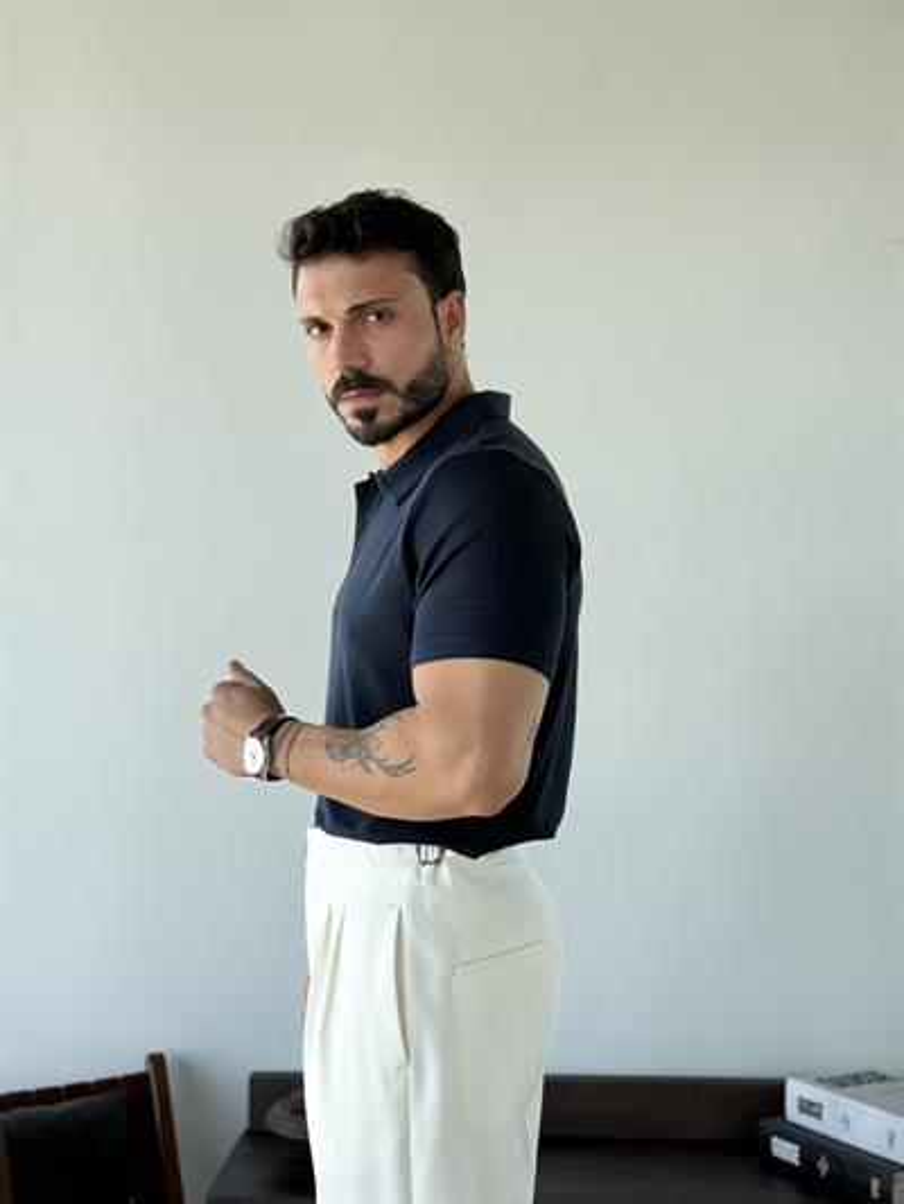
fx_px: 1671
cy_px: 602
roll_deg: -0.4
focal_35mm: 48
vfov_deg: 39.6
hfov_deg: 30.3
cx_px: 452
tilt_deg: +1.8
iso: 64
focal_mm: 6.76
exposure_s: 1/409
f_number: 1.78
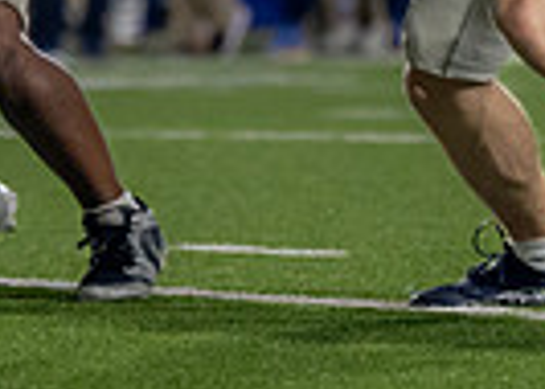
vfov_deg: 1.5
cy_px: -400
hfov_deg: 2.1
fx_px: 14906
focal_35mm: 963
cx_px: 186
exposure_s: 1/1250
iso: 2000
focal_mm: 127
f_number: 2.8
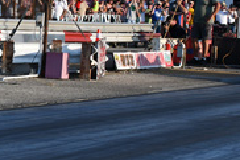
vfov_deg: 4.7
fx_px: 1925
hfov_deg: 7.1
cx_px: 102
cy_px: 12
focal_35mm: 289
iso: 160
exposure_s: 1/1000
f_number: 5.6
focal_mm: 70
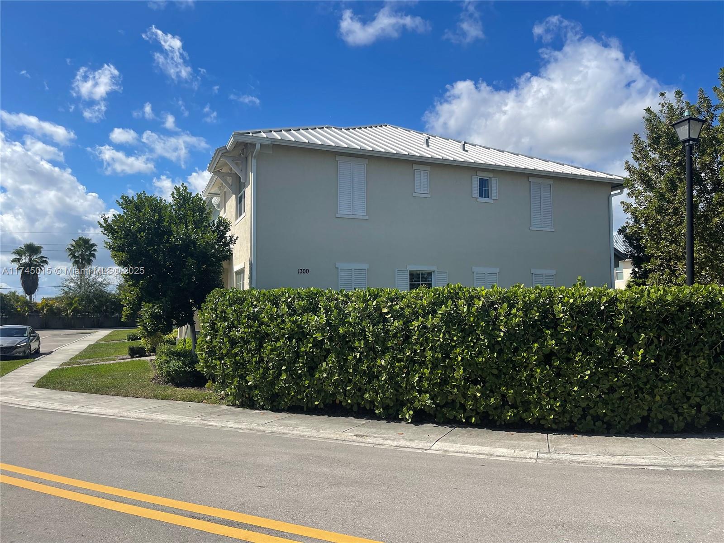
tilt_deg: +4.9
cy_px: 272
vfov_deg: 54.9
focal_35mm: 25
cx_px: 362
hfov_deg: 69.4
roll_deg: +1.2
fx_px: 523
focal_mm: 5.1
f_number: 1.6
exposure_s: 1/4202
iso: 32
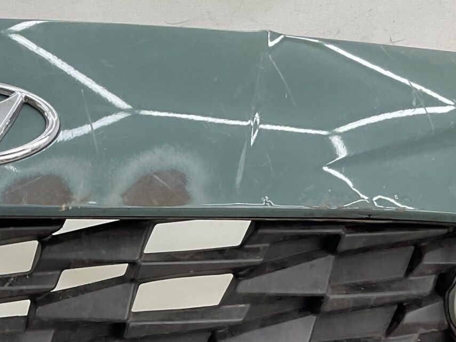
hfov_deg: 21.4
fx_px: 1146
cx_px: -35
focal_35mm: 87
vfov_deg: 16.7
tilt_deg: -20.1
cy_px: 321
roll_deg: -1.9
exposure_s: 1/100
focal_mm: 3
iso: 32
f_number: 1.8
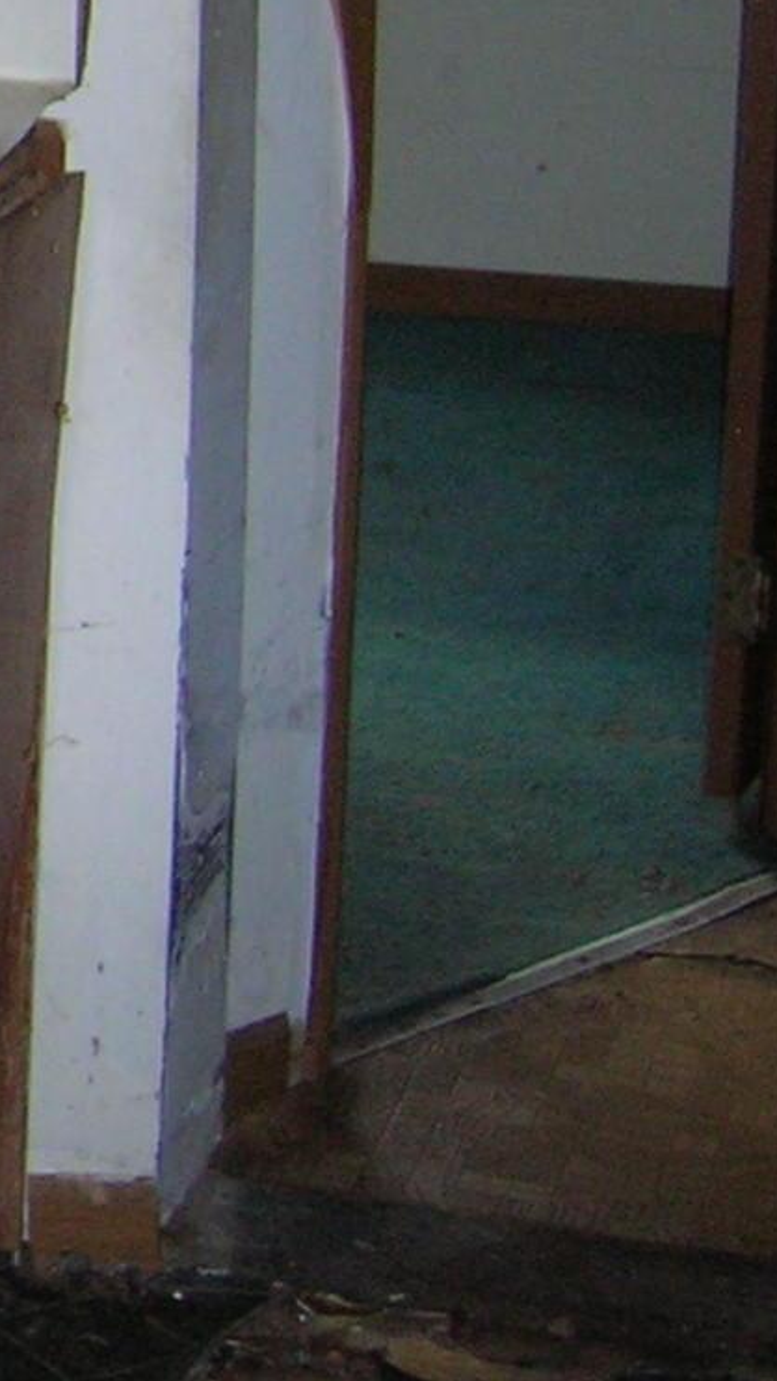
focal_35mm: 114
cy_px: -59
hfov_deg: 9.1
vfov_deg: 18.2
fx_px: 4175
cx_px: -1309
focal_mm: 5.7
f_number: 2.9
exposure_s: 1/60.1
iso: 113
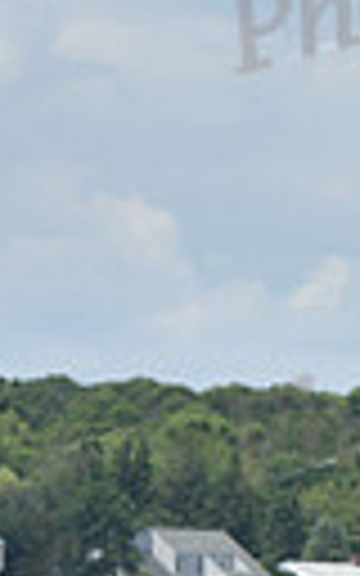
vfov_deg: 2.7
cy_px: 542
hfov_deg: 1.7
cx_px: 1098
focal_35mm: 785
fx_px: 12323
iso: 250
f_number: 7.1
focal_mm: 170
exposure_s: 1/1250
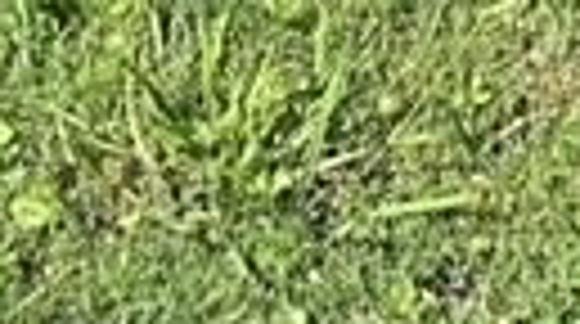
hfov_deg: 12.6
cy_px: -1156
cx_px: -13
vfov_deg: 5.7
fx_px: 2594
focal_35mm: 169
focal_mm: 4.2
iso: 32
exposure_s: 1/1276
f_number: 1.6
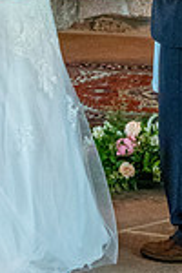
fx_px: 2434
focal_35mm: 321
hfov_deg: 4.3
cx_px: 127
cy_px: -51
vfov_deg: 6.4
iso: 2000
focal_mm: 39.42
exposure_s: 1/125
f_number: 4
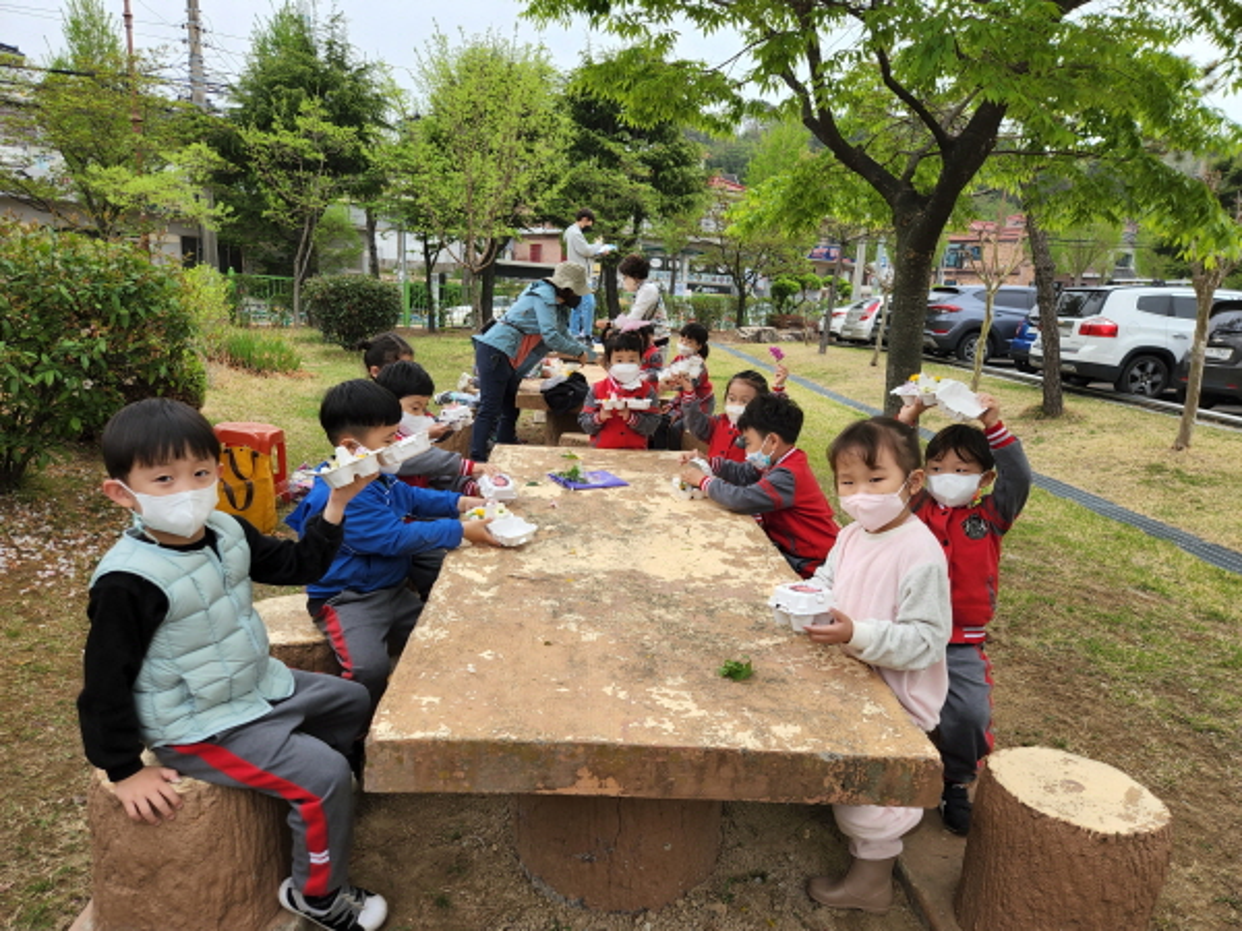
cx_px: 621
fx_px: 825
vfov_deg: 58.9
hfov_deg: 73.9
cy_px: 466
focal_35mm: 23
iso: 20
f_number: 1.8
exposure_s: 1/294
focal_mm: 5.4
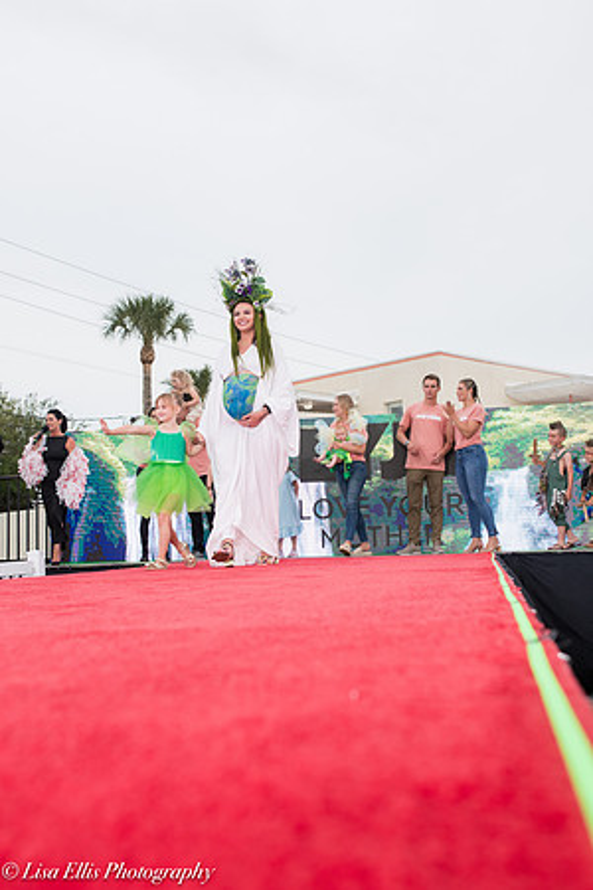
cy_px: 445
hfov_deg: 31.9
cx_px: 296
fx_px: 1038
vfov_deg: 46.4
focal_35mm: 42
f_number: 5
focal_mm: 35
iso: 500
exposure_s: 1/320
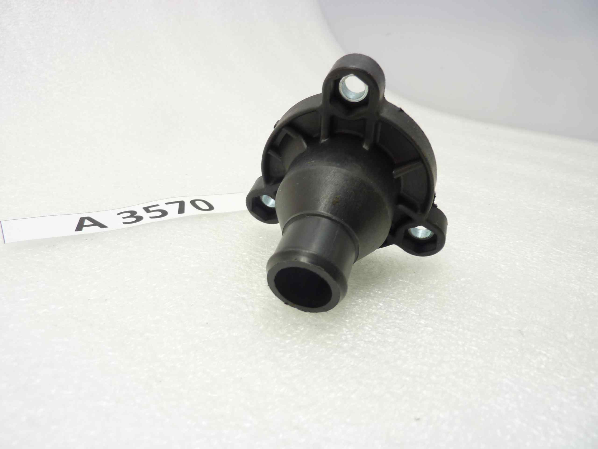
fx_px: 432
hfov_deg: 69.4
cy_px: 224
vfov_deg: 54.9
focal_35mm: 25
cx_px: 299
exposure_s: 1/13
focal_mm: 4.1
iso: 80
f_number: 3.3
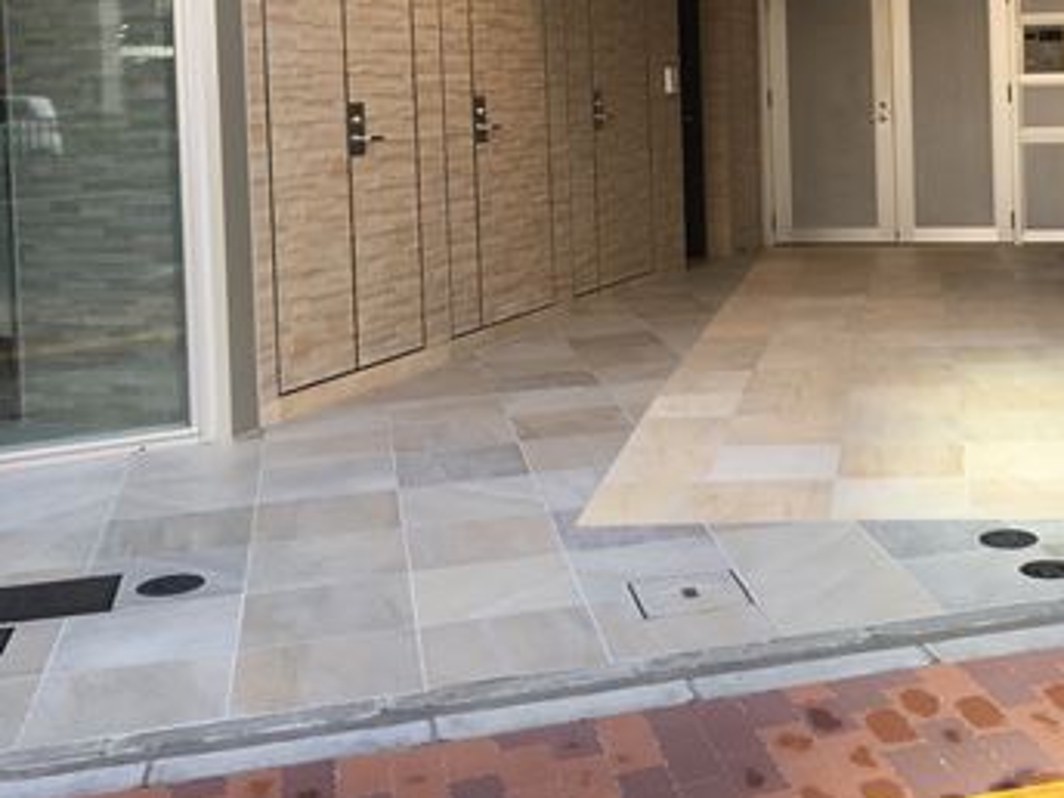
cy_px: 124
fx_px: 1660
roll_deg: +0.9
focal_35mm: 54
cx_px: 916
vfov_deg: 26.4
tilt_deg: -2.4
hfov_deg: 34.0
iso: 32
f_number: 2.2
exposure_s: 1/148
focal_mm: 4.15
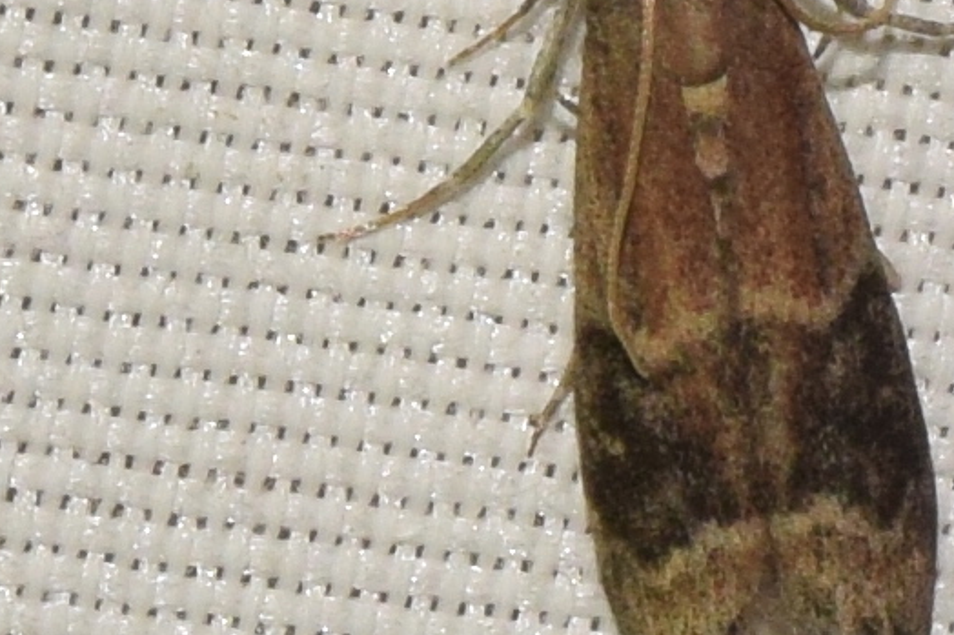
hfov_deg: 5.4
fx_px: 10199
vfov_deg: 3.6
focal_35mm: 385
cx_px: 617
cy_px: 220
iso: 500
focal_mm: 140
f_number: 14
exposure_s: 1/160
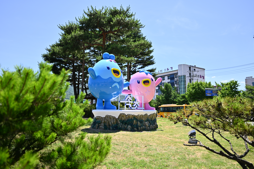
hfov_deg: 65.5
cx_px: 127
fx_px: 198
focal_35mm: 28
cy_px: 84
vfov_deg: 46.4
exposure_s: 1/2000
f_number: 2.8
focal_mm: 28
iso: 100
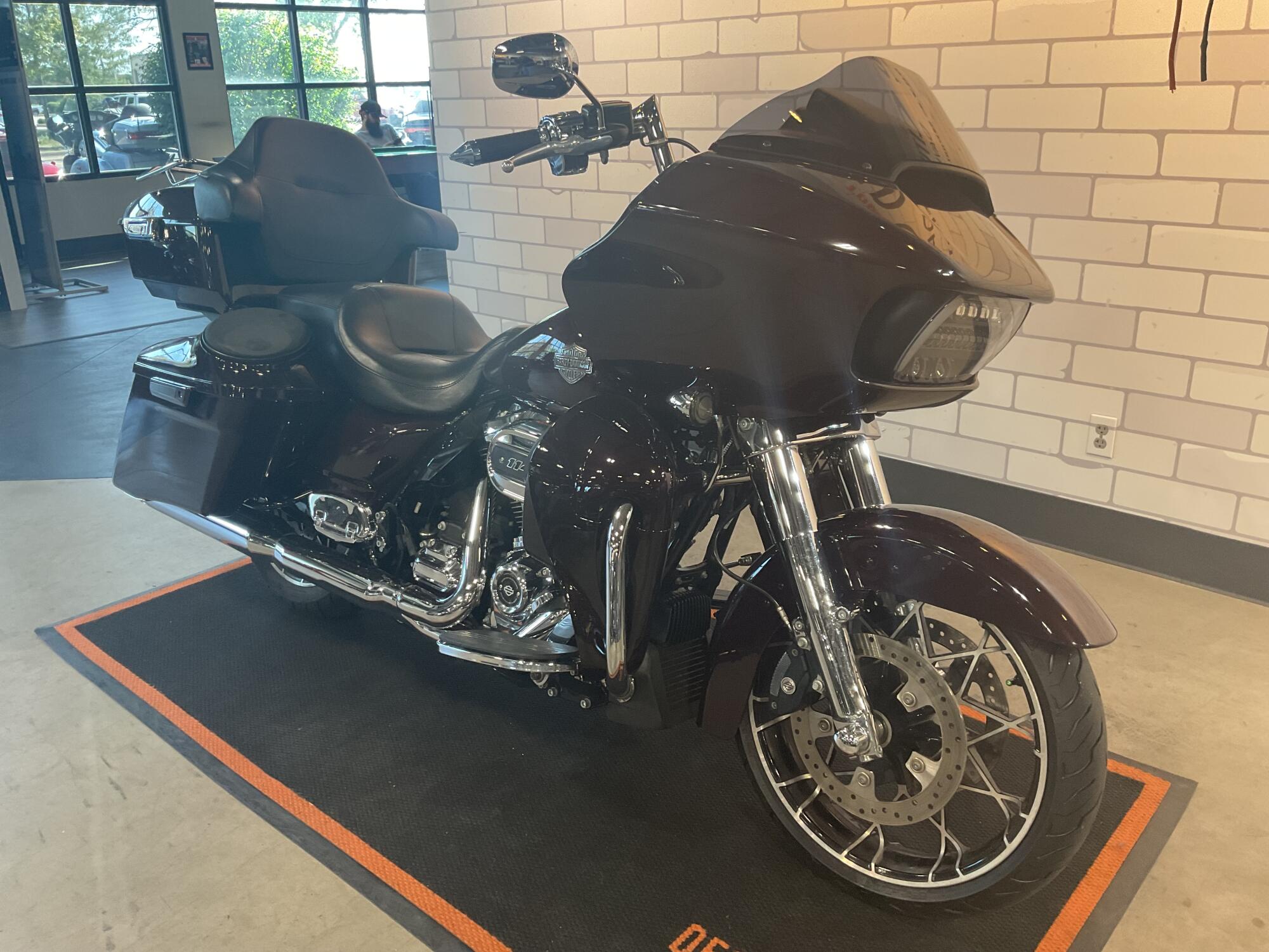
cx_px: 634
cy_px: 476
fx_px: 1063
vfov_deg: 48.2
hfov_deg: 61.7
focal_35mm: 29
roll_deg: +2.8
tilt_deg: -20.4
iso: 80
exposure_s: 1/50
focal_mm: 3
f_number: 1.8
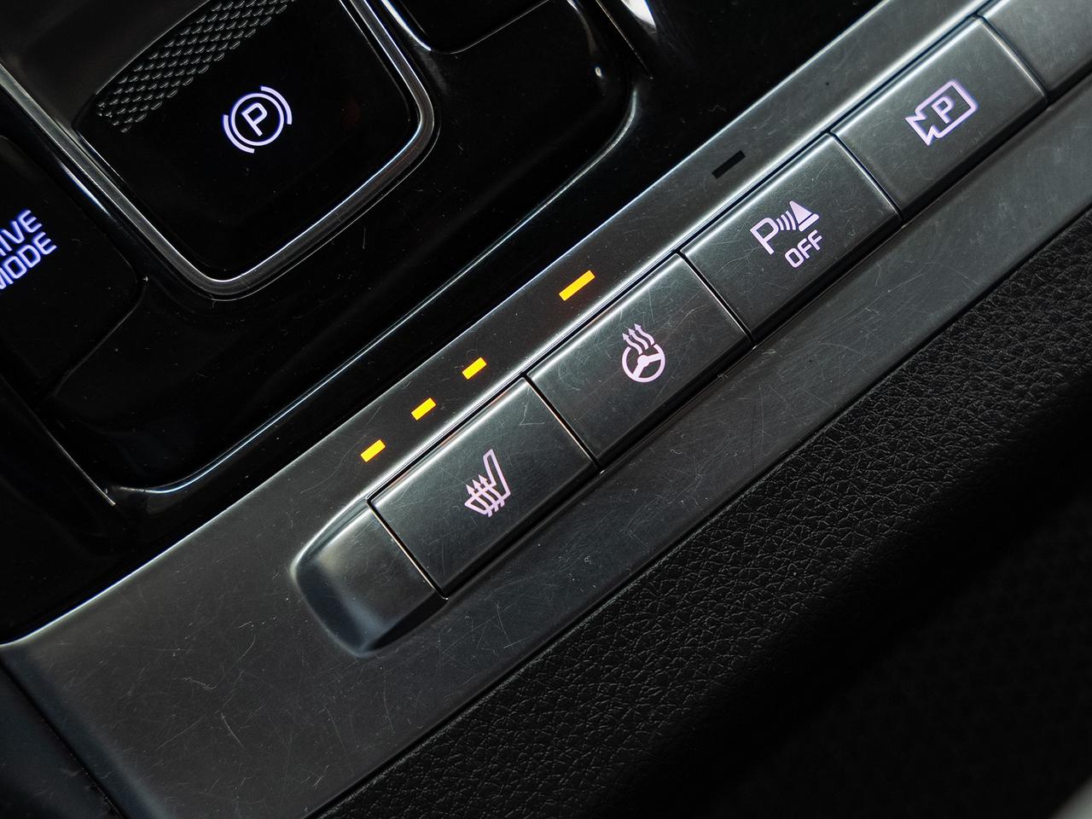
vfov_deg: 22.0
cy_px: 351
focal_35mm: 67
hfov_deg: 29.1
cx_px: 629
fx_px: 2101
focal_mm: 48.2
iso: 1000
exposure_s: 1/50
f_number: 3.5
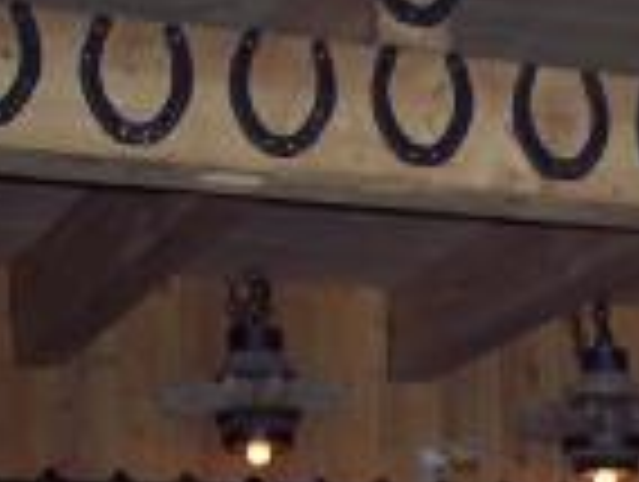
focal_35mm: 137
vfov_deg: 10.6
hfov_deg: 13.7
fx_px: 2533
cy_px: 651
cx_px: 873
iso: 100
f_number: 2.8
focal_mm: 8
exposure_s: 1/60
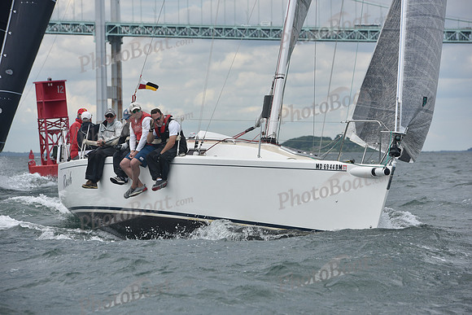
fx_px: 2426
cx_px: 236
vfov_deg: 7.4
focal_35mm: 185
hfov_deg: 11.1
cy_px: 158
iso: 250
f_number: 8
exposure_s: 1/1000
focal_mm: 185
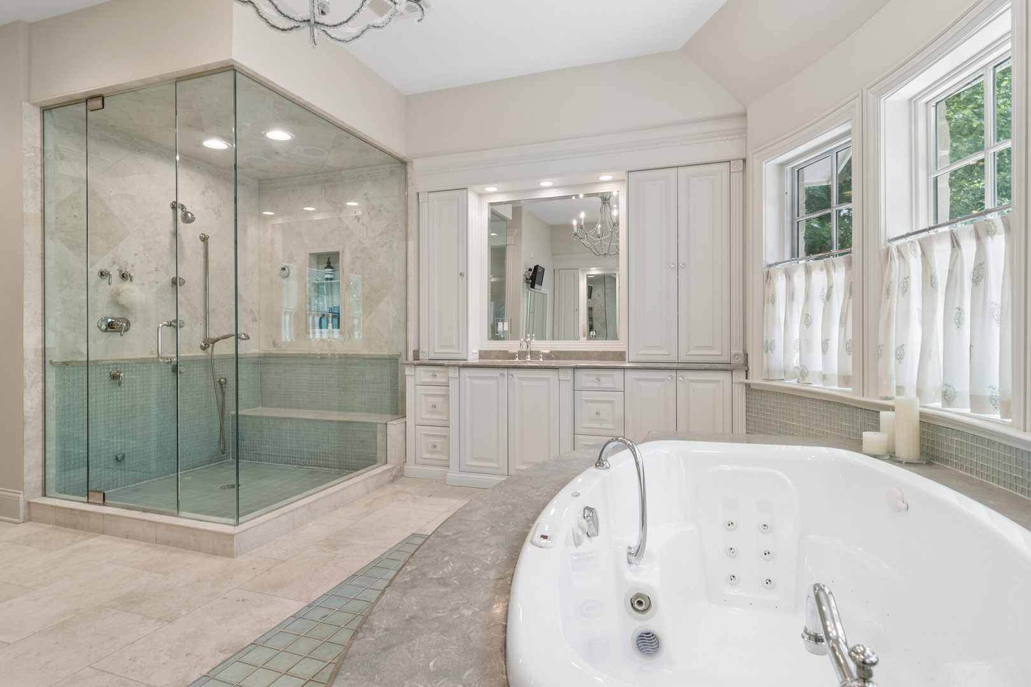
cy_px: 344
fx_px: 515
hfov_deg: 90.0
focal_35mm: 18
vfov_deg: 67.4
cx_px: 516
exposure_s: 1/8
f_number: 8
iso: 200
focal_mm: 12
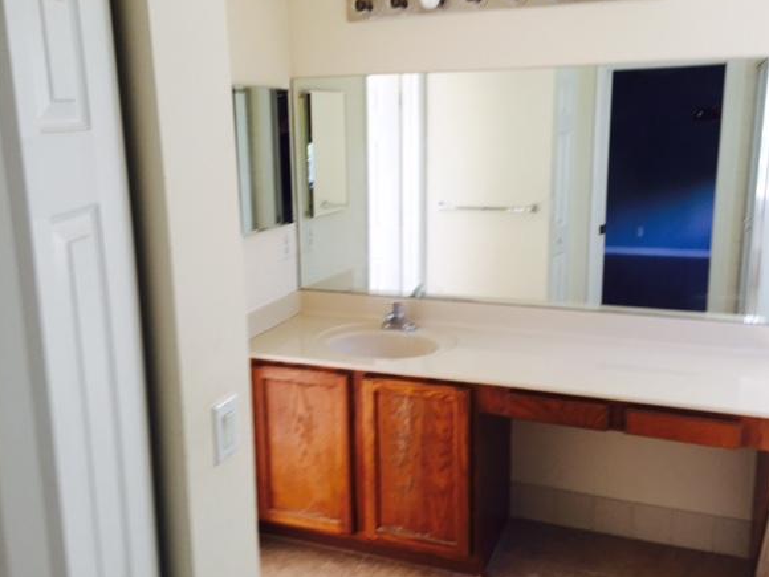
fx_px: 711
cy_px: 264
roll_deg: -0.6
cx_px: 415
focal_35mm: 32
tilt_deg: -13.1
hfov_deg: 56.7
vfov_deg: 44.1
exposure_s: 1/60
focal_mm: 4.15
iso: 40
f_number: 2.2
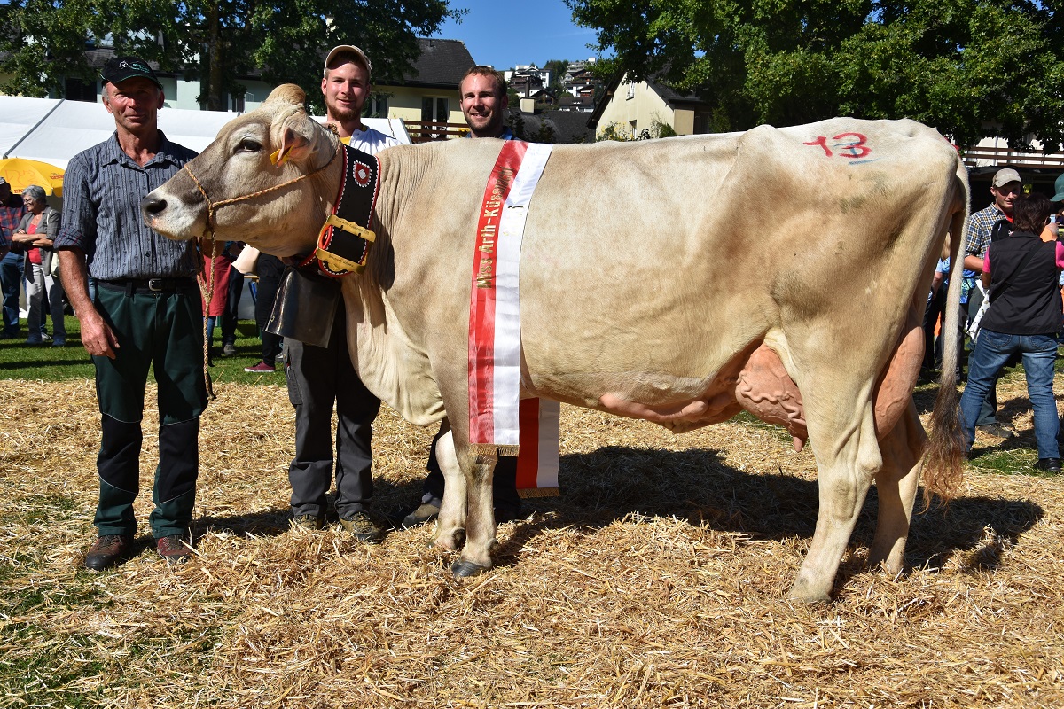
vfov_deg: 36.9
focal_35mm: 36
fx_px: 1064
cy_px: 354
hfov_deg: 53.1
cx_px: 532
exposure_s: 1/500
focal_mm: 24
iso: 110
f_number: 8
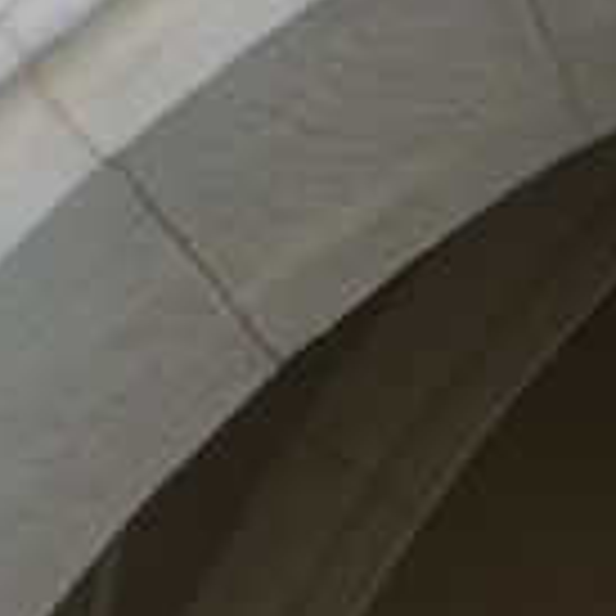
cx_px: 1655
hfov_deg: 5.5
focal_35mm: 304
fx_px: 6120
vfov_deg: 5.5
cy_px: 1533
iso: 100
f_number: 4
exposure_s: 1/250
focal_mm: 8.4
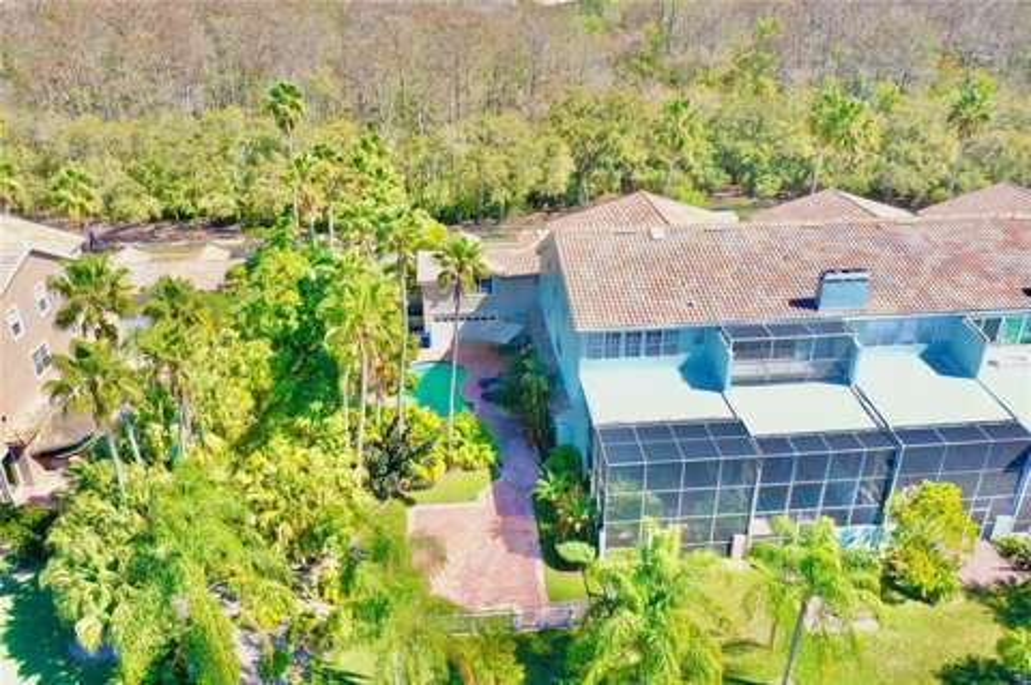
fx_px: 801
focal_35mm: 28
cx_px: 516
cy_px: 342
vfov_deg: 46.3
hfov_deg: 65.5
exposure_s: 1/240
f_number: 5
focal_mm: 10.26
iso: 100
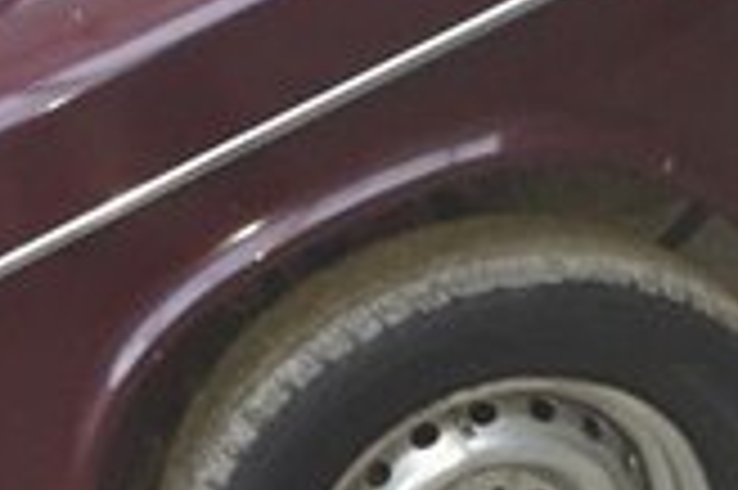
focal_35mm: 113
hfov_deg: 15.9
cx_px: -508
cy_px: 686
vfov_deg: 11.7
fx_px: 2314
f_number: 1.9
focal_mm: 3.6
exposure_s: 1/25
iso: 160
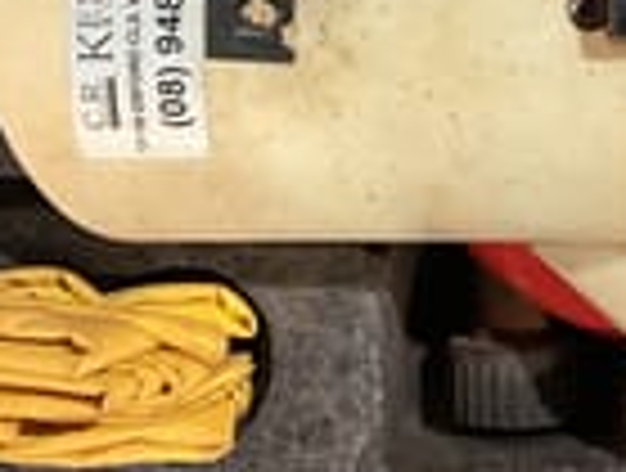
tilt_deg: -89.0
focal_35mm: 104
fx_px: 1886
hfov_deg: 18.5
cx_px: 585
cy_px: -52
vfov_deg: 14.0
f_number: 1.8
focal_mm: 3
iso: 125
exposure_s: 1/50
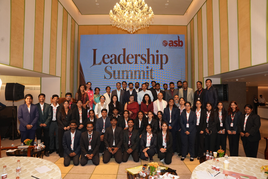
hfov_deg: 73.7
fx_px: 179
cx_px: 134
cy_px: 90
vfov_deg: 53.1
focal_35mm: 24
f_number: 6.3
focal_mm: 24
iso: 2000
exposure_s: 1/125
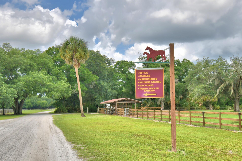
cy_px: 94
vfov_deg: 29.2
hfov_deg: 42.4
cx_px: 151
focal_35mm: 46
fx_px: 309
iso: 100
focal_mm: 20
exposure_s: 1/800
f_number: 5.6
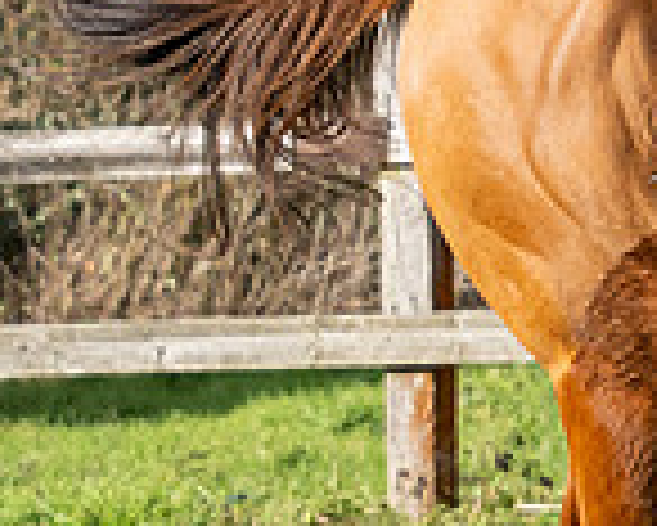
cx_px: 733
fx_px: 11441
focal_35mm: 588
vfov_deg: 2.6
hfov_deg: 3.3
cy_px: 330
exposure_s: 1/1600
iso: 400
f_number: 4
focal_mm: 70
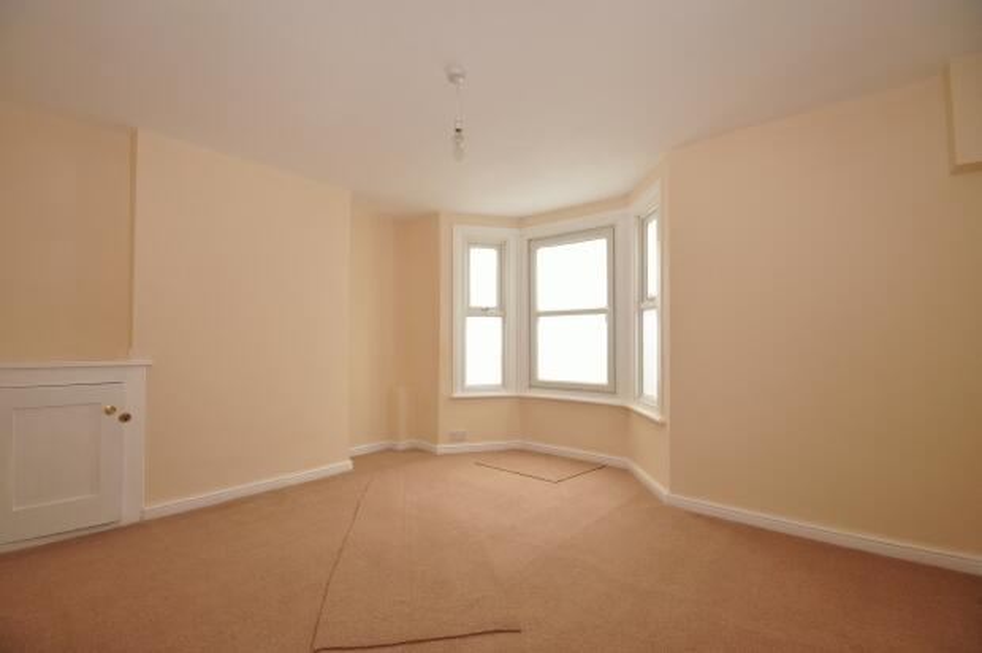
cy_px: 326
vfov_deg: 77.2
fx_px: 409
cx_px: 491
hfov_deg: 100.4
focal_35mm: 15
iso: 200
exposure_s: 1/3
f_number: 11
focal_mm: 10
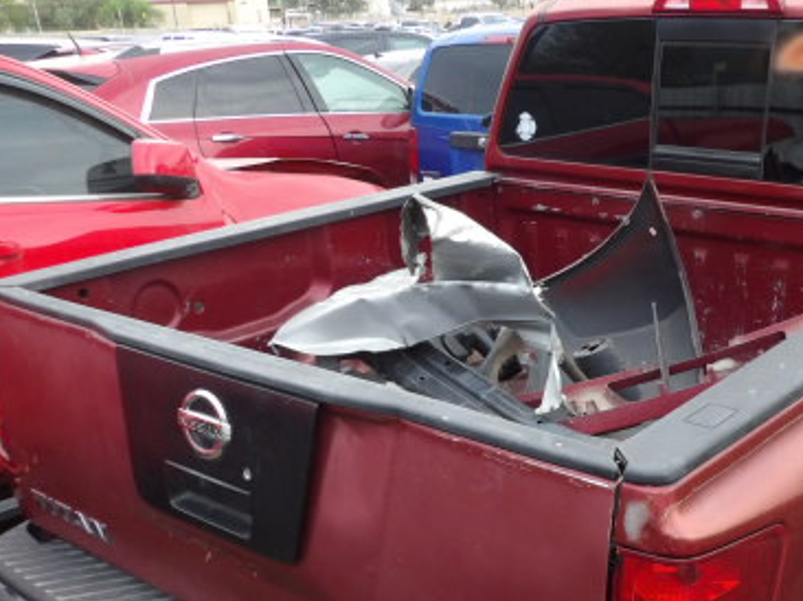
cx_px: 573
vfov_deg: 33.7
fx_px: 974
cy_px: 443
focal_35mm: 42
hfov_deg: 43.8
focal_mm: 4.3
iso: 200
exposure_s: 1/19
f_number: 3.2
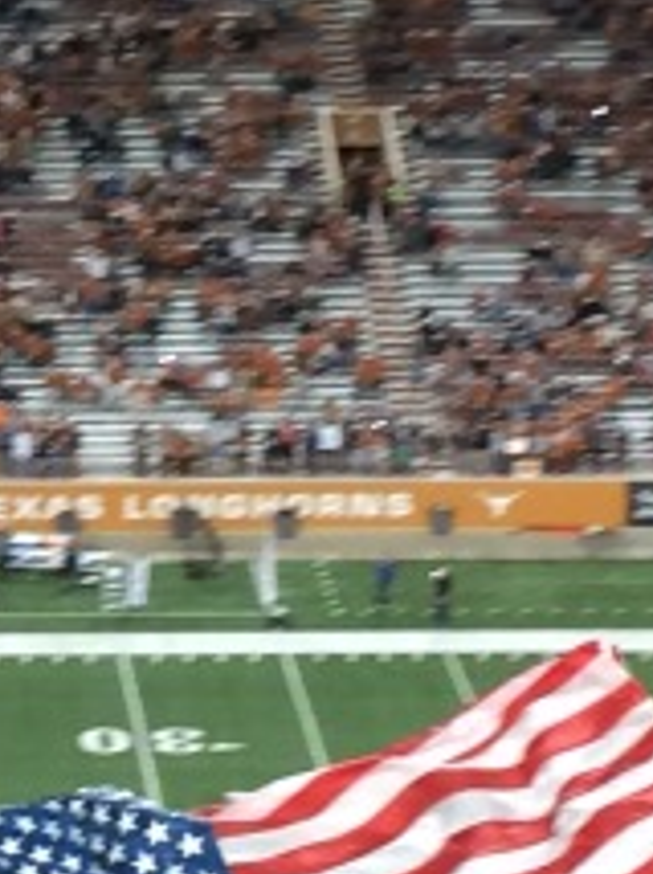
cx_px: -180
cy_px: 427
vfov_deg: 10.7
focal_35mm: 185
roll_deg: +0.2
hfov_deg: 7.9
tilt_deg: -16.4
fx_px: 4662
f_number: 2.2
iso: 50
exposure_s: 1/30
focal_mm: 4.15
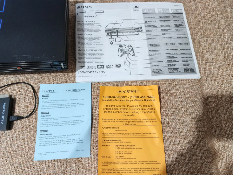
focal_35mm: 23
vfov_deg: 58.9
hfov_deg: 73.9
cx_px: 116
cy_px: 88
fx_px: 155
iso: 1407
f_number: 1.6
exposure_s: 1/40
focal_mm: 4.11
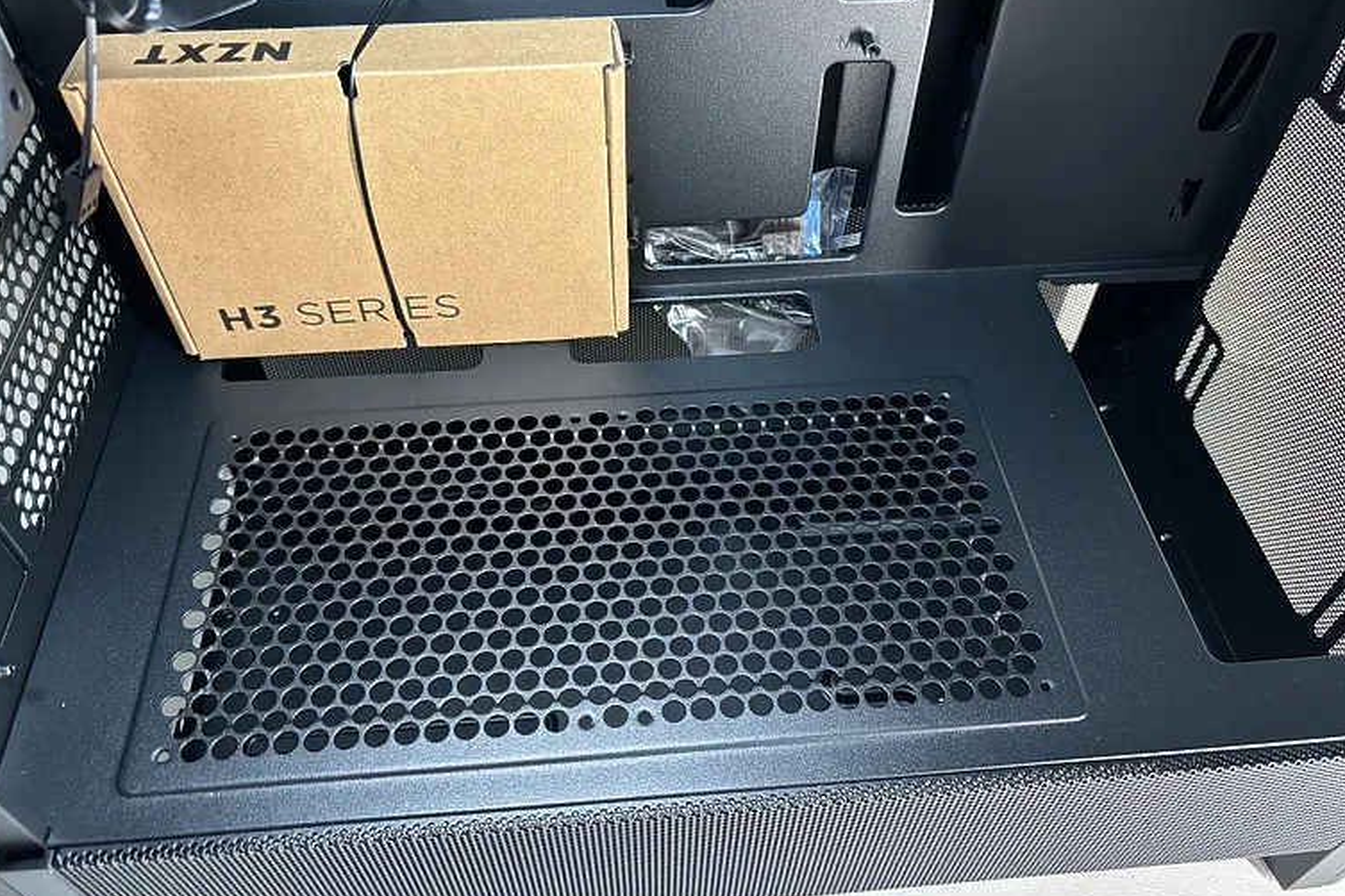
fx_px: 1046
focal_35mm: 28
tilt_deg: -49.4
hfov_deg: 65.5
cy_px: 444
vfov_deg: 46.4
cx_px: 675
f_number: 1.6
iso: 400
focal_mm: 5.96
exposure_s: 1/60
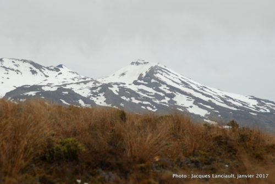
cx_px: 138
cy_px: 92
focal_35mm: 138
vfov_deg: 10.0
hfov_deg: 14.8
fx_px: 1056
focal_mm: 92
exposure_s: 1/200
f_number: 5
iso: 100
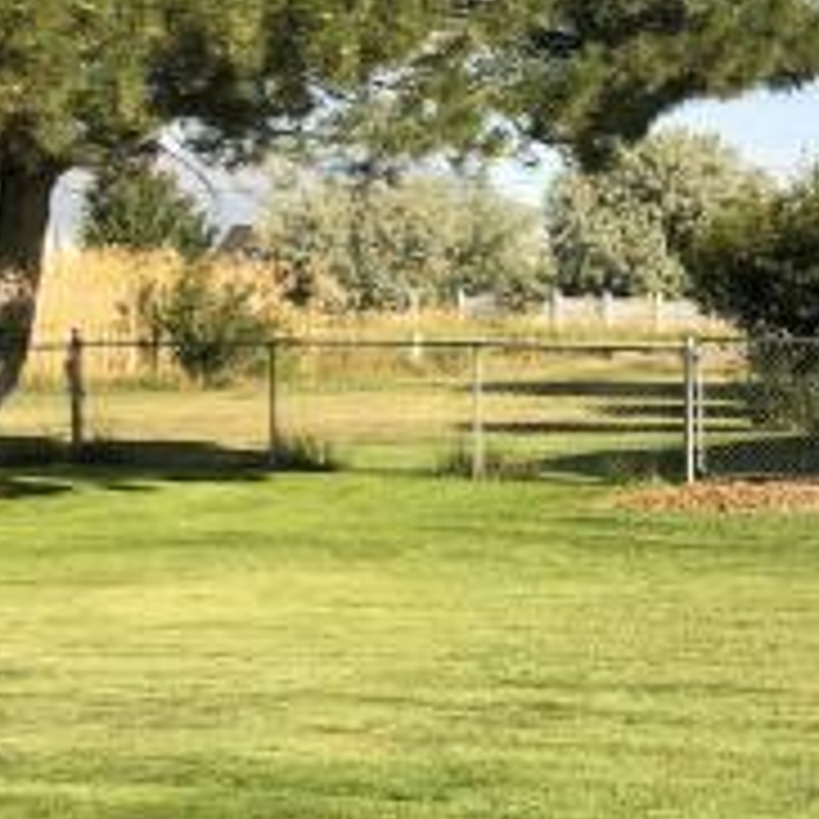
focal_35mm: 87
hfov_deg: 17.0
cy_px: 392
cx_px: 1404
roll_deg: -0.6
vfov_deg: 19.9
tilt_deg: -1.8
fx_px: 2329
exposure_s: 1/1621
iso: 25
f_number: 1.8
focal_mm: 4
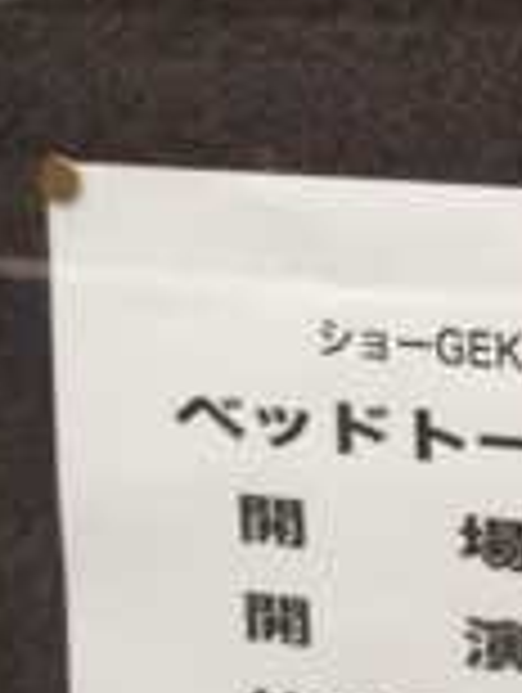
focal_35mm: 136
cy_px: -94
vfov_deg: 14.1
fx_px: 2727
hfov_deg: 10.5
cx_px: 810
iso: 64
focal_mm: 4.28
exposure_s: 1/60
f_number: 2.4
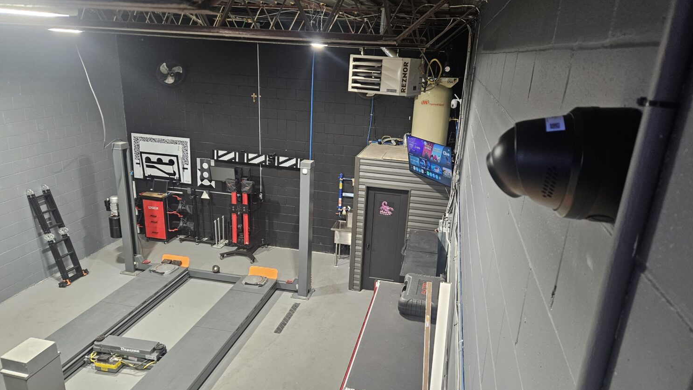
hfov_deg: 71.9
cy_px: 221
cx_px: 344
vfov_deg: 44.3
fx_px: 478
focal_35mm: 26
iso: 400
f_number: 1.8
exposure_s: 1/120
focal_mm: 5.4
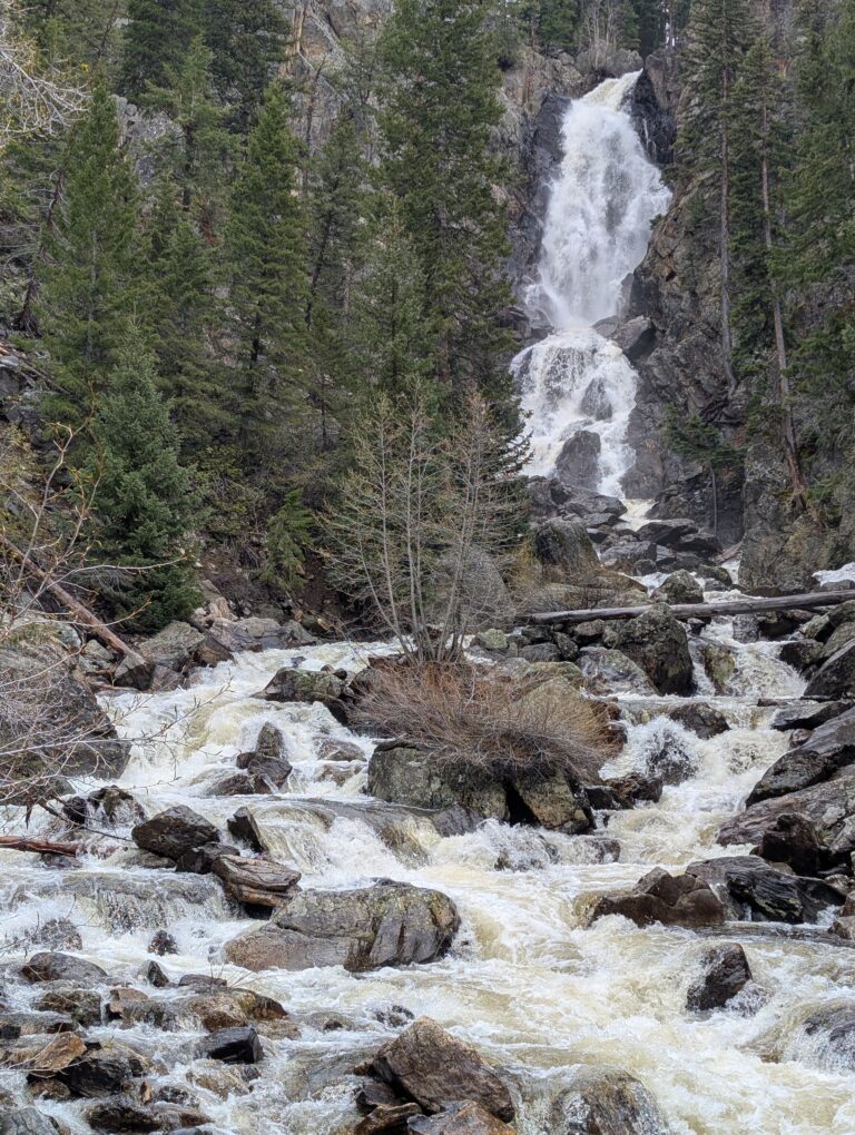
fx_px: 1610
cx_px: 428
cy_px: 568
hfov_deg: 29.7
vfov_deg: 38.9
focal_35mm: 49
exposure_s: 1/460
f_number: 1.68
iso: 22
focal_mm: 6.9
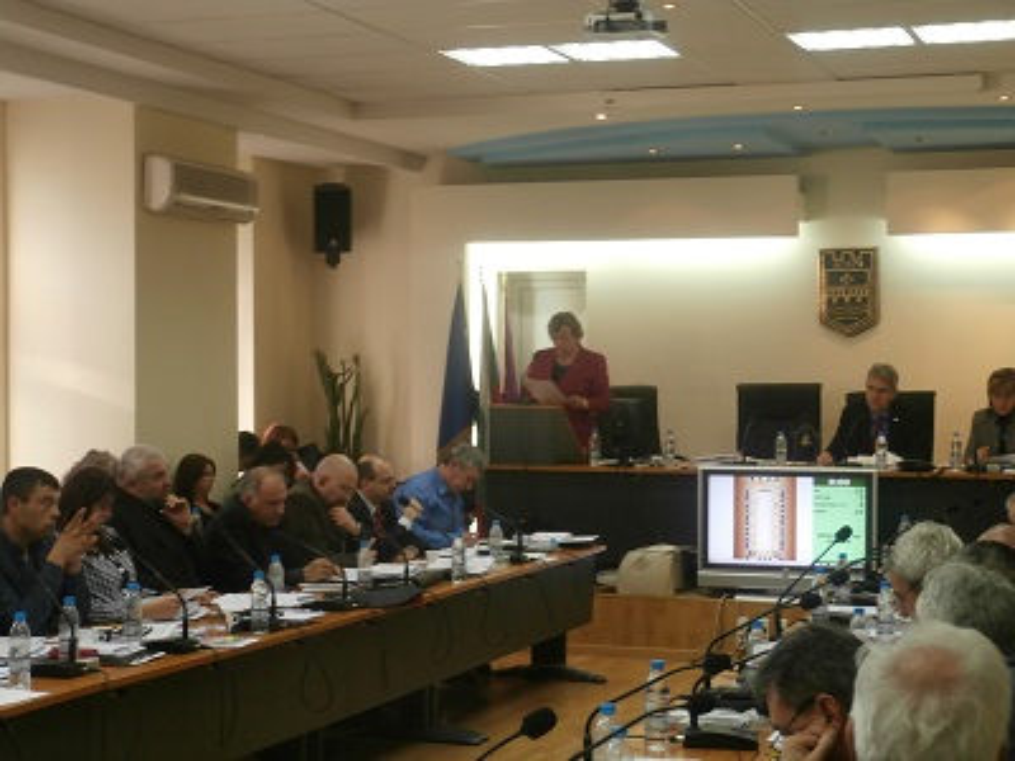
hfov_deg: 28.6
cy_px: 380
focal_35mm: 68
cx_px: 508
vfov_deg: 21.6
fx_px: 1994
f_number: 4.7
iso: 200
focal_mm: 12.1
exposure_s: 1/20
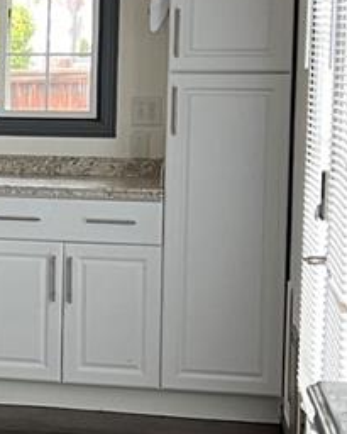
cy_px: 180
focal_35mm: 119
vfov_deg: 16.1
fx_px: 1527
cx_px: -235
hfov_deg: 12.1
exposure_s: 1/74
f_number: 1.5
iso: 125
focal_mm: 5.7
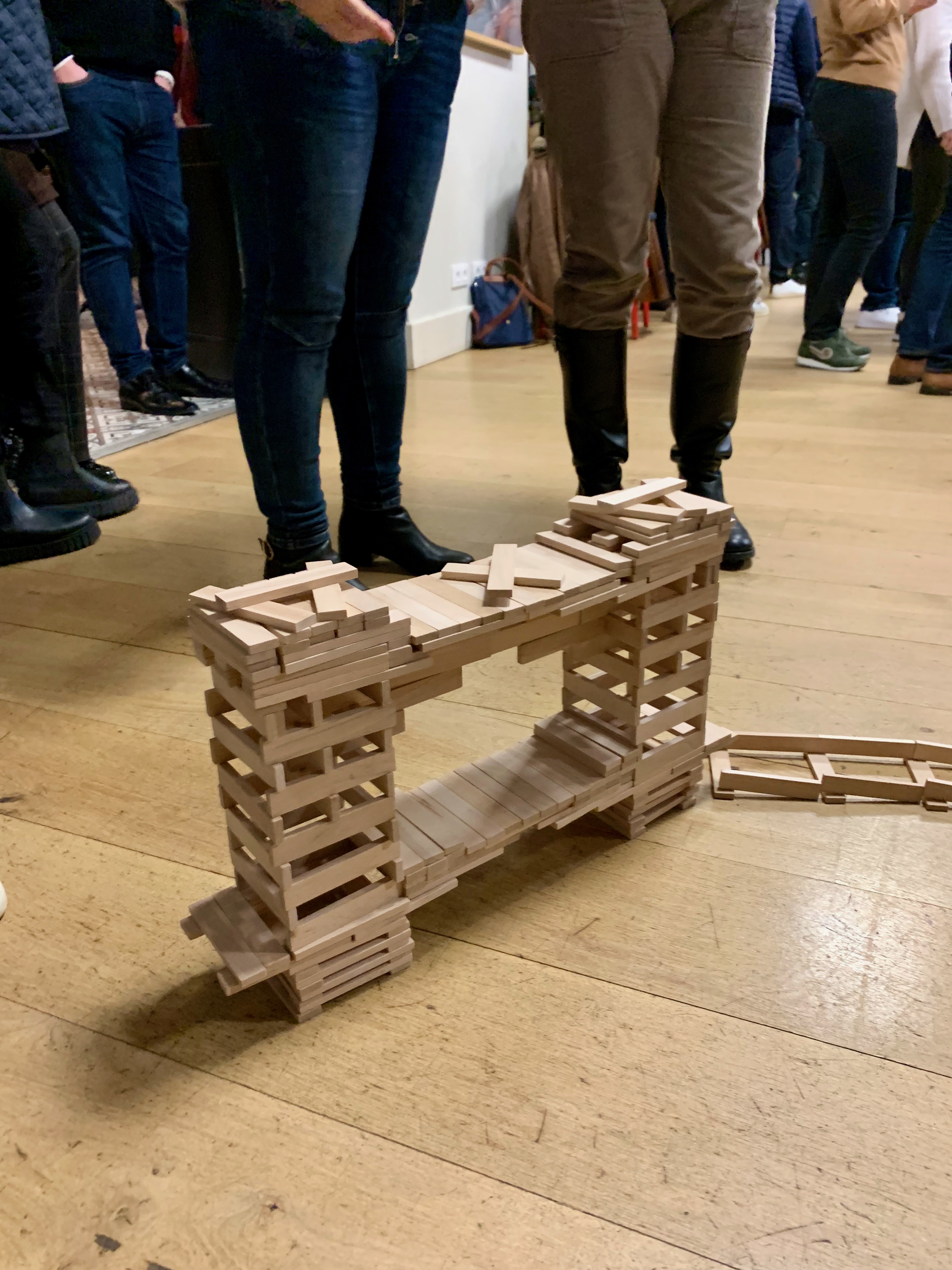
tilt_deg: -25.6
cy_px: 635
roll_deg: +1.7
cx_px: 476
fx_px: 953
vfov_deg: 67.3
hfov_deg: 53.1
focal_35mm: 26
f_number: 1.8
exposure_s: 1/33
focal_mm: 4.25
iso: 250
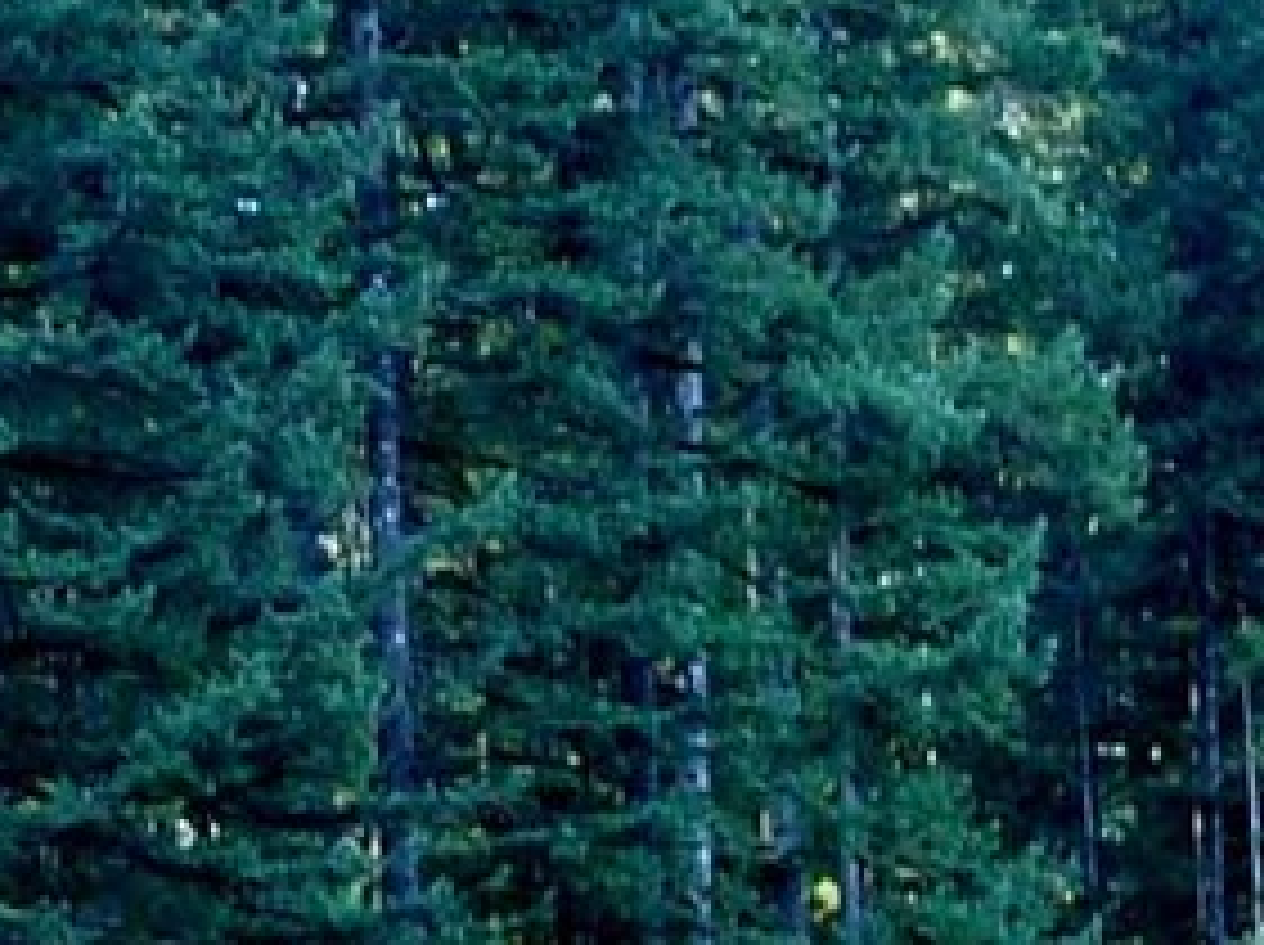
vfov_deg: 5.9
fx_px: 8424
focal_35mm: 231
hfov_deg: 8.6
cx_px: 870
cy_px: 2952
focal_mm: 18
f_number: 7.1
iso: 400
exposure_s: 1/40
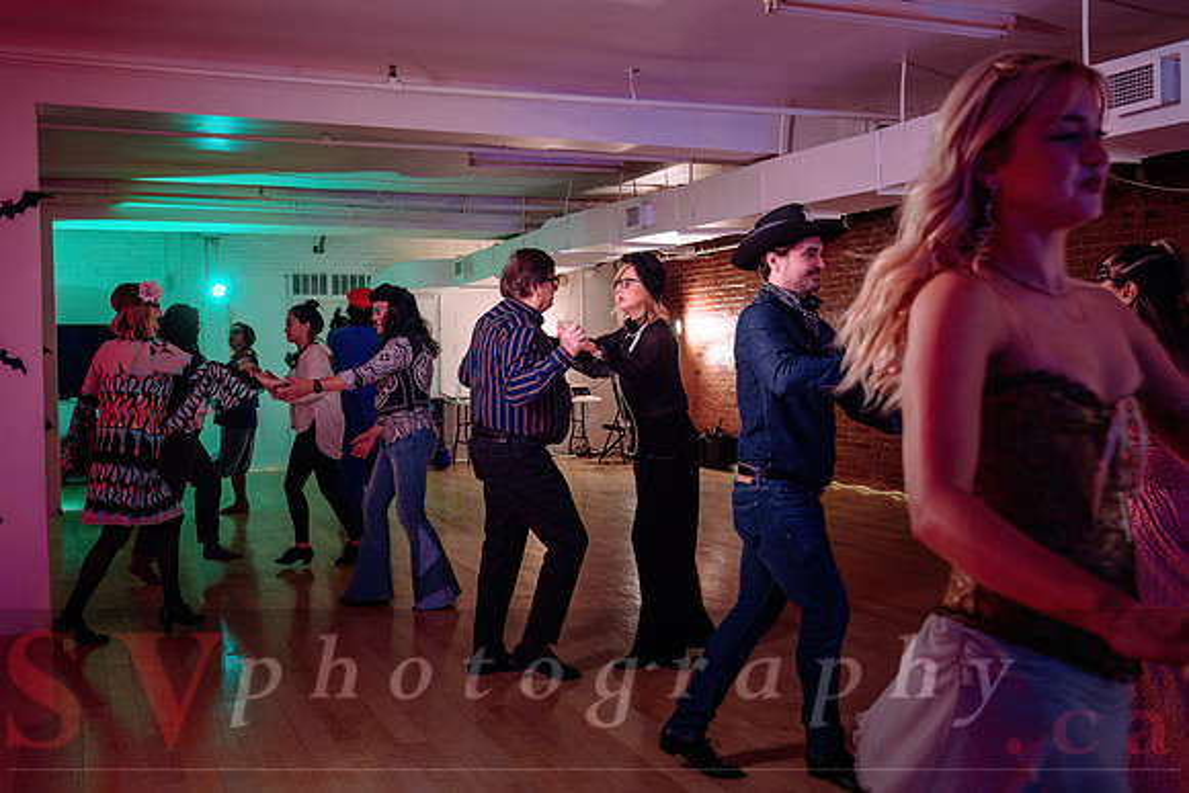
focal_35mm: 37
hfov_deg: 51.7
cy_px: 397
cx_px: 584
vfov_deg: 35.8
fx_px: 1228
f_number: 4.5
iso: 800
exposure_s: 1/100
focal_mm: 36
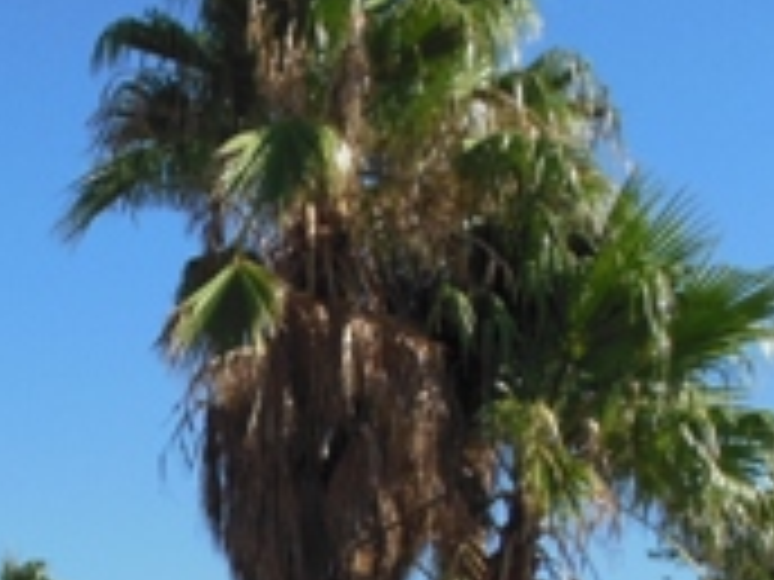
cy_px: 742
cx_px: -180
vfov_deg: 15.2
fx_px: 2079
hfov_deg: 19.7
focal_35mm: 93
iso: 125
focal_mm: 4.5
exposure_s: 1/1500
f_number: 3.2
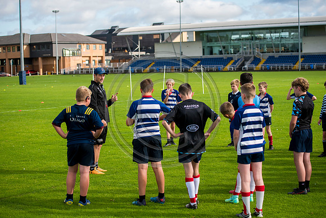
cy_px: 109
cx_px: 163
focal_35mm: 80
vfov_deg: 17.1
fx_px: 725
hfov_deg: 25.4
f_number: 4
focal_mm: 80
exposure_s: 1/1600
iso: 250
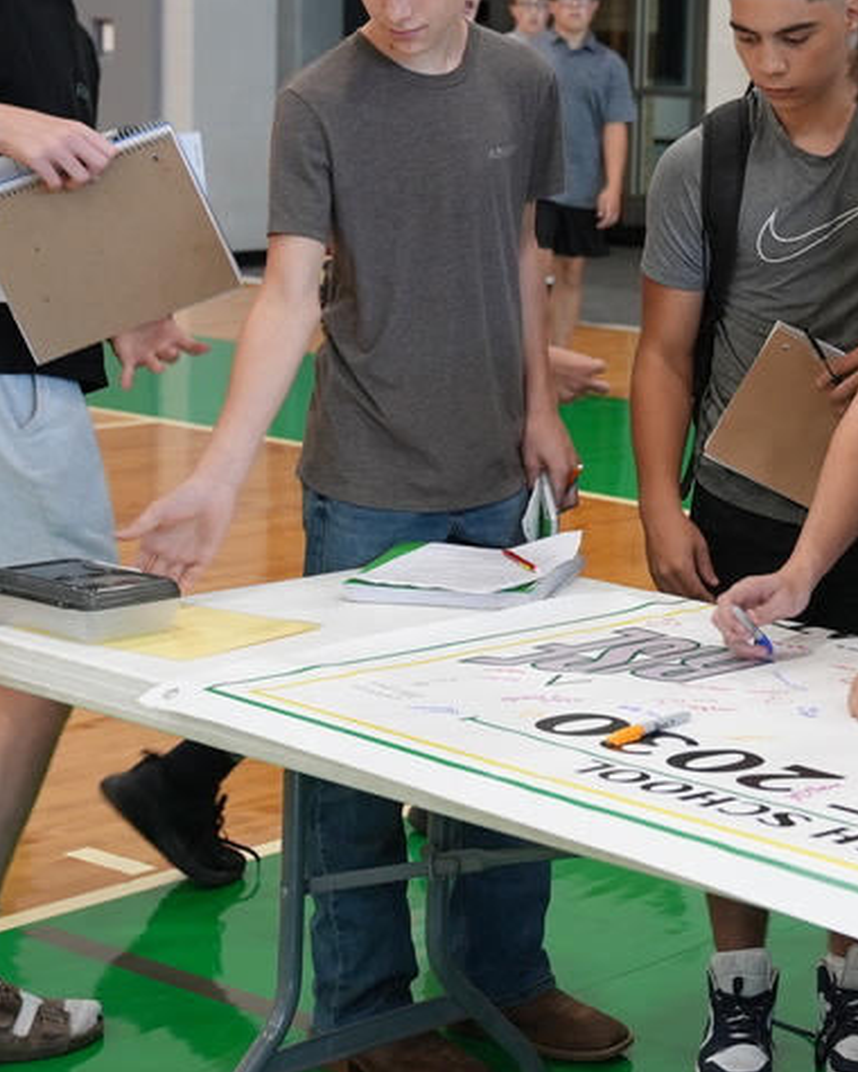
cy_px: 352
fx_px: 2762
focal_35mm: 87
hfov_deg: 17.1
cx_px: 917
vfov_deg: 21.9
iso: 1000
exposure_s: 1/160
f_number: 4
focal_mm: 43
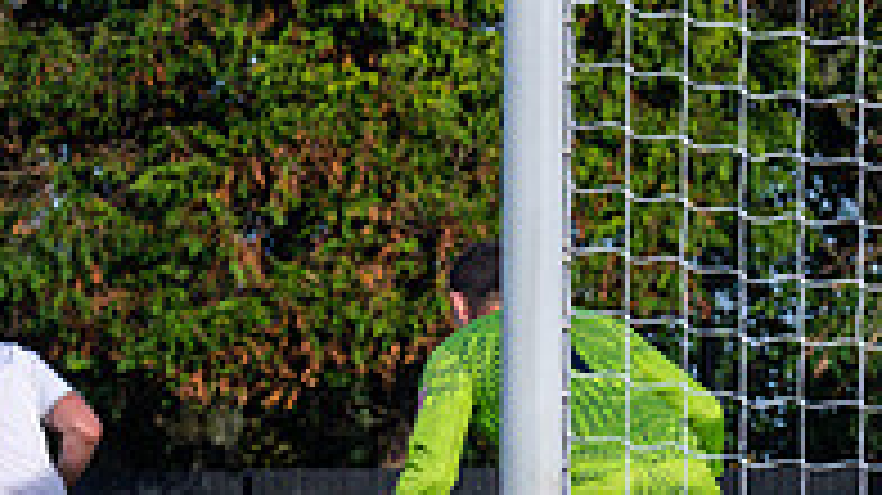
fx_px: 11757
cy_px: 230
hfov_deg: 4.3
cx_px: 311
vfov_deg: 2.4
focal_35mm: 503
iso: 800
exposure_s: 1/2000
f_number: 8
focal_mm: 135
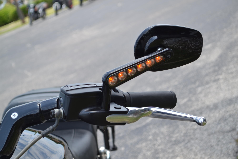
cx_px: 119
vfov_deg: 17.5
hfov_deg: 26.0
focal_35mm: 78
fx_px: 516
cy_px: 80
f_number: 6.3
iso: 100
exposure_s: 1/160
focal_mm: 52
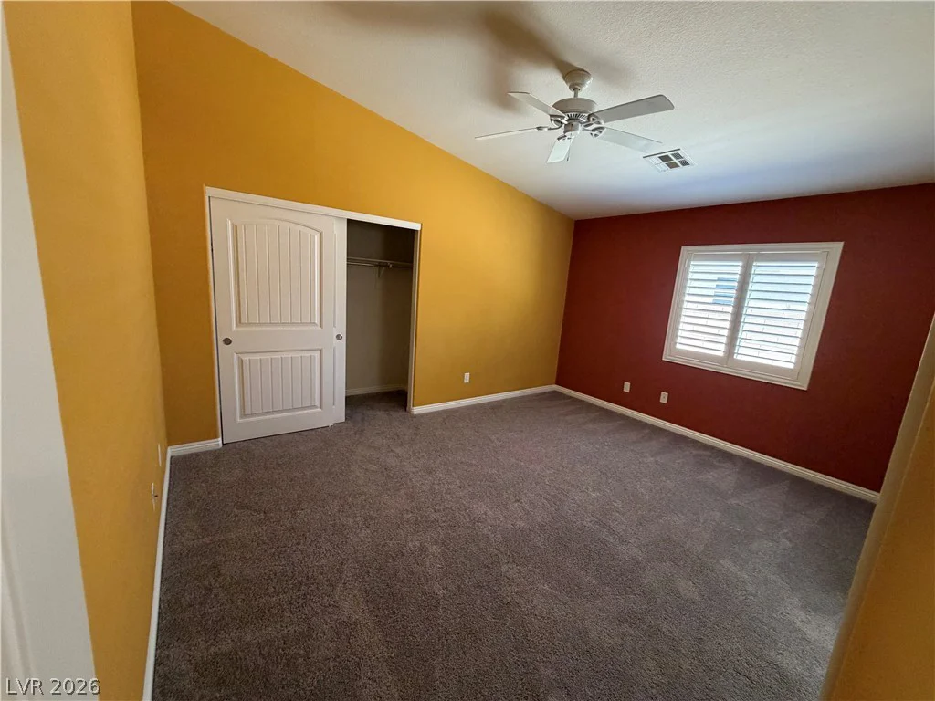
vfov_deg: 85.7
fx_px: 378
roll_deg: -3.6
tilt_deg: -11.0
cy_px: 350
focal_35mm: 14
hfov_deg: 102.1
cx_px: 468
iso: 320
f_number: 2.2
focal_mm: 2.22
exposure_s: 1/60
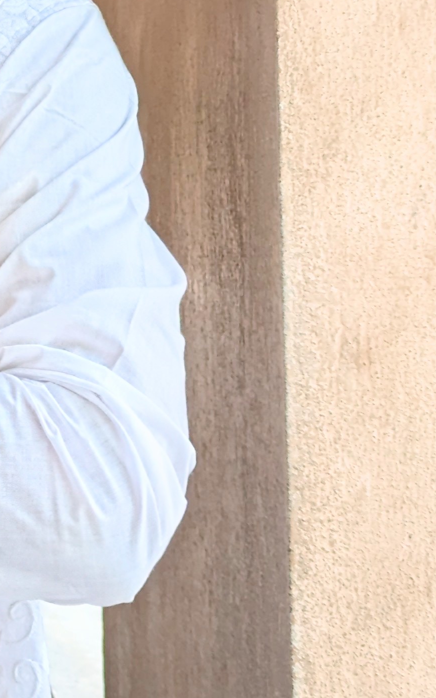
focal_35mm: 149
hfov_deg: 8.5
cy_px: 93
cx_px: -279
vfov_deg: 13.9
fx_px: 2832
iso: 42
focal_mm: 6.81
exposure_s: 1/109
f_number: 1.85
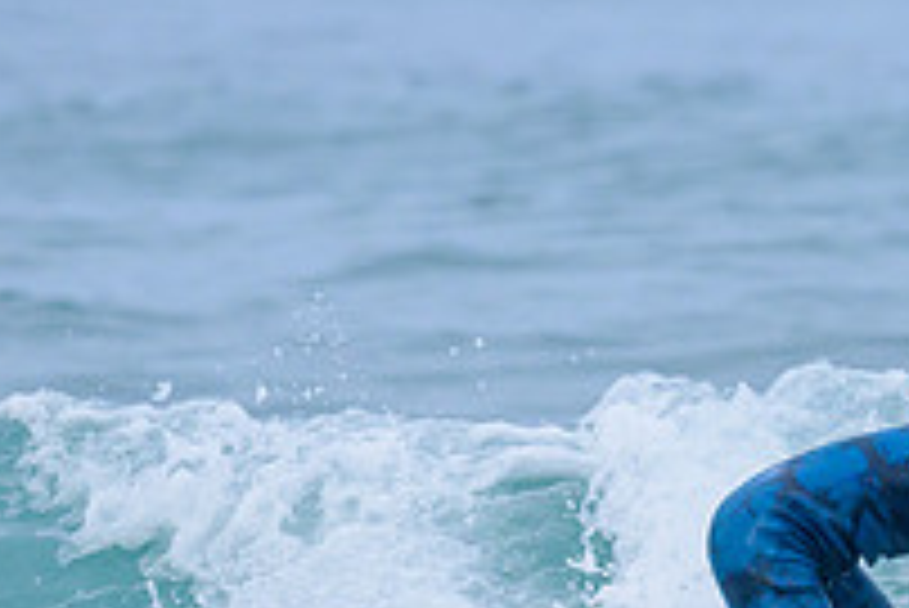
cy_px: 679
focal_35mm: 3161
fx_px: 79870
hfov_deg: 0.7
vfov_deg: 0.4
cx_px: 1225
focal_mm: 800
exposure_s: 1/2000
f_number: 6.3
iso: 560
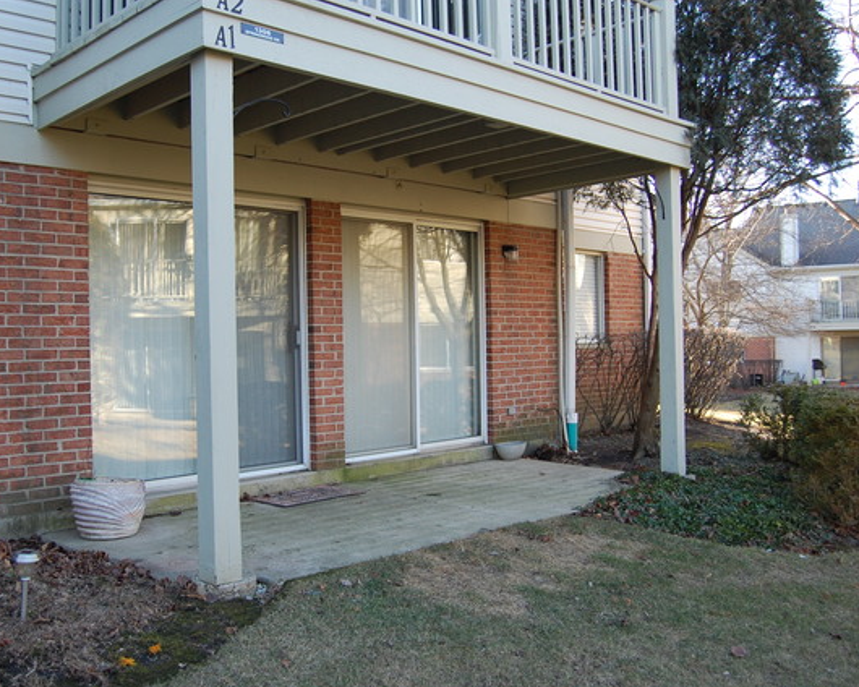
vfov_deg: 43.4
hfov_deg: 52.7
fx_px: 864
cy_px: 344
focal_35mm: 34
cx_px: 368
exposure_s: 1/125
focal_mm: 20
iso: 360
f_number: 5.6
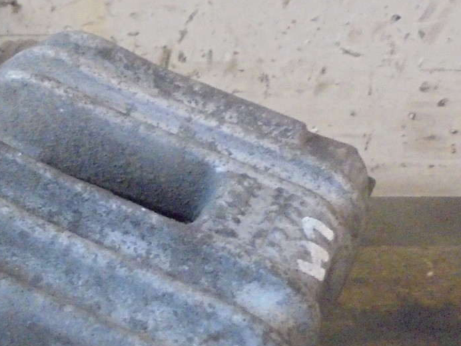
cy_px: 227
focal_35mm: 77
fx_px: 1025
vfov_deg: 19.1
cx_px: 24
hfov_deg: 24.4
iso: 800
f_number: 3.5
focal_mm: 4.6
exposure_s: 1/20
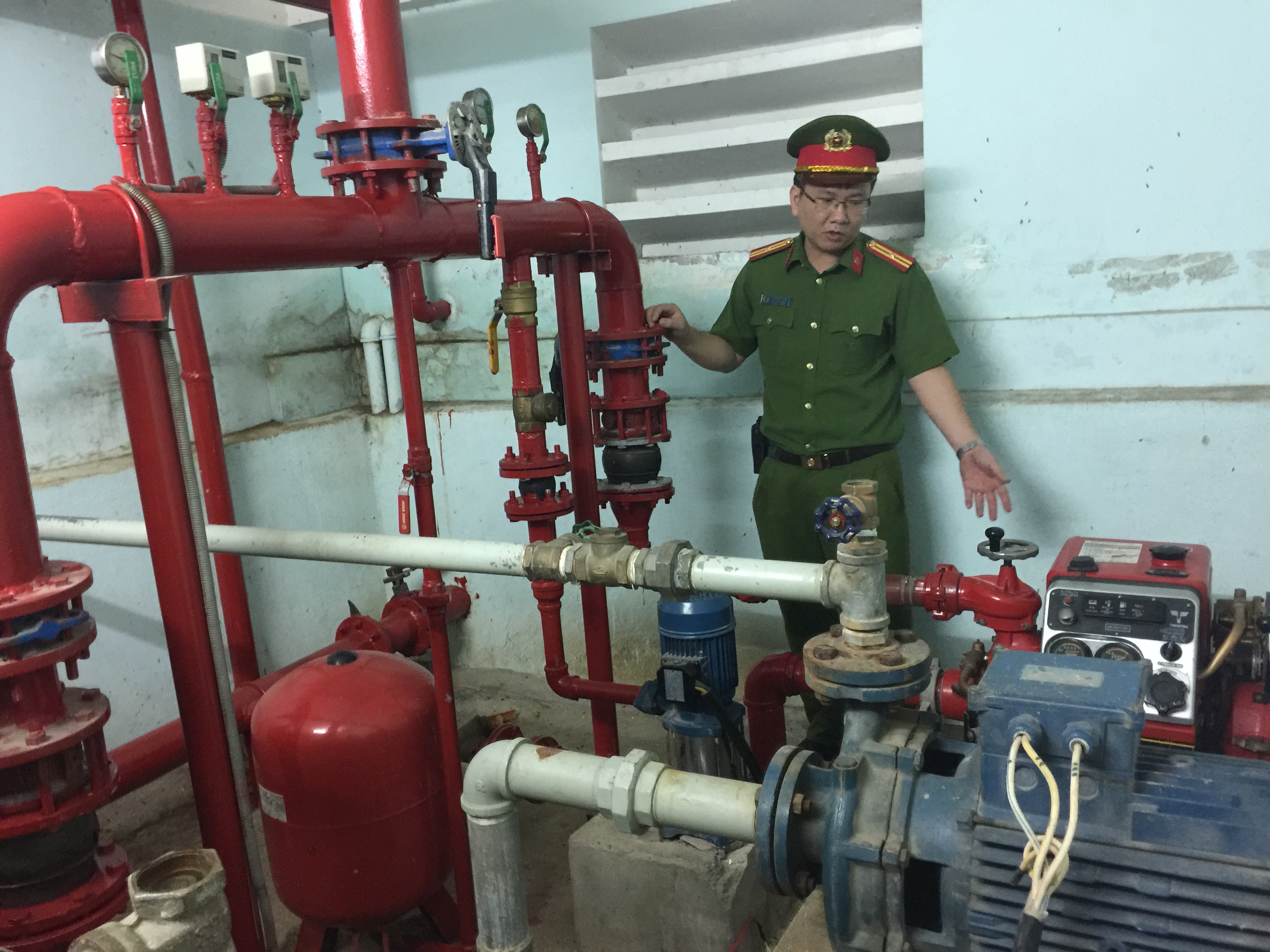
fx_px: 1064
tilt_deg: -9.6
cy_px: 476
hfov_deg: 61.7
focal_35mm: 29
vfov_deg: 48.2
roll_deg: +3.4
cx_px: 635
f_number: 2.2
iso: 125
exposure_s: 1/8
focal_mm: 4.15
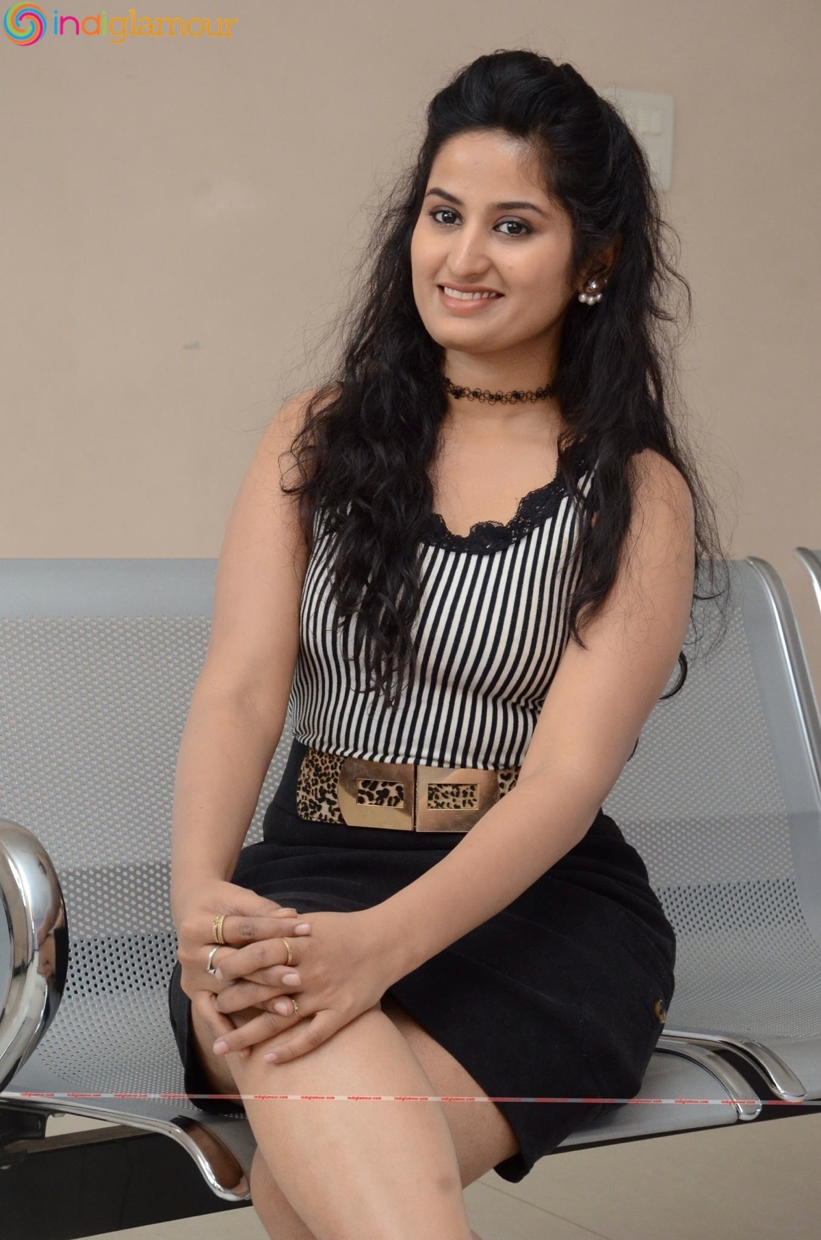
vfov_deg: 26.0
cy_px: 620
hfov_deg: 17.4
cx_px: 410
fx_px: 2680
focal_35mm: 78
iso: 2000
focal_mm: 52
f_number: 6.3
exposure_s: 1/125
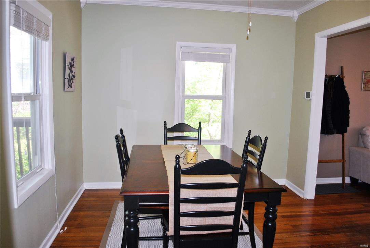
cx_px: 185
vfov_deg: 48.0
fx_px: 278
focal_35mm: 27
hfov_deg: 67.3
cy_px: 124
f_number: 3.5
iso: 200
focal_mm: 18
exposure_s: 1/60
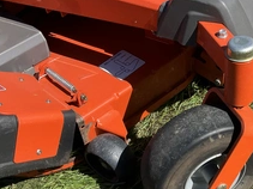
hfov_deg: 34.0
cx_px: 198
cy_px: 163
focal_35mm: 55
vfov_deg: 25.8
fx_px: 402
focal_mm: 3
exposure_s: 1/869
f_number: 1.8
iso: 25
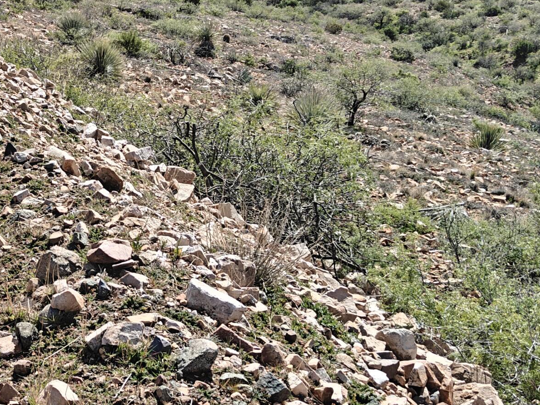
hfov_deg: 30.8
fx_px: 952
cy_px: 198
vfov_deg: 24.0
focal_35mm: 61
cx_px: 94
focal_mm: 5.59
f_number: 1.8
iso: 80
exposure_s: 1/715
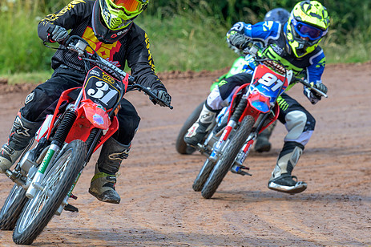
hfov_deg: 5.5
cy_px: 127
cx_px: 193
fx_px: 3882
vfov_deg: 3.6
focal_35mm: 377
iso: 140
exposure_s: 1/400
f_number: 5
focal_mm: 160
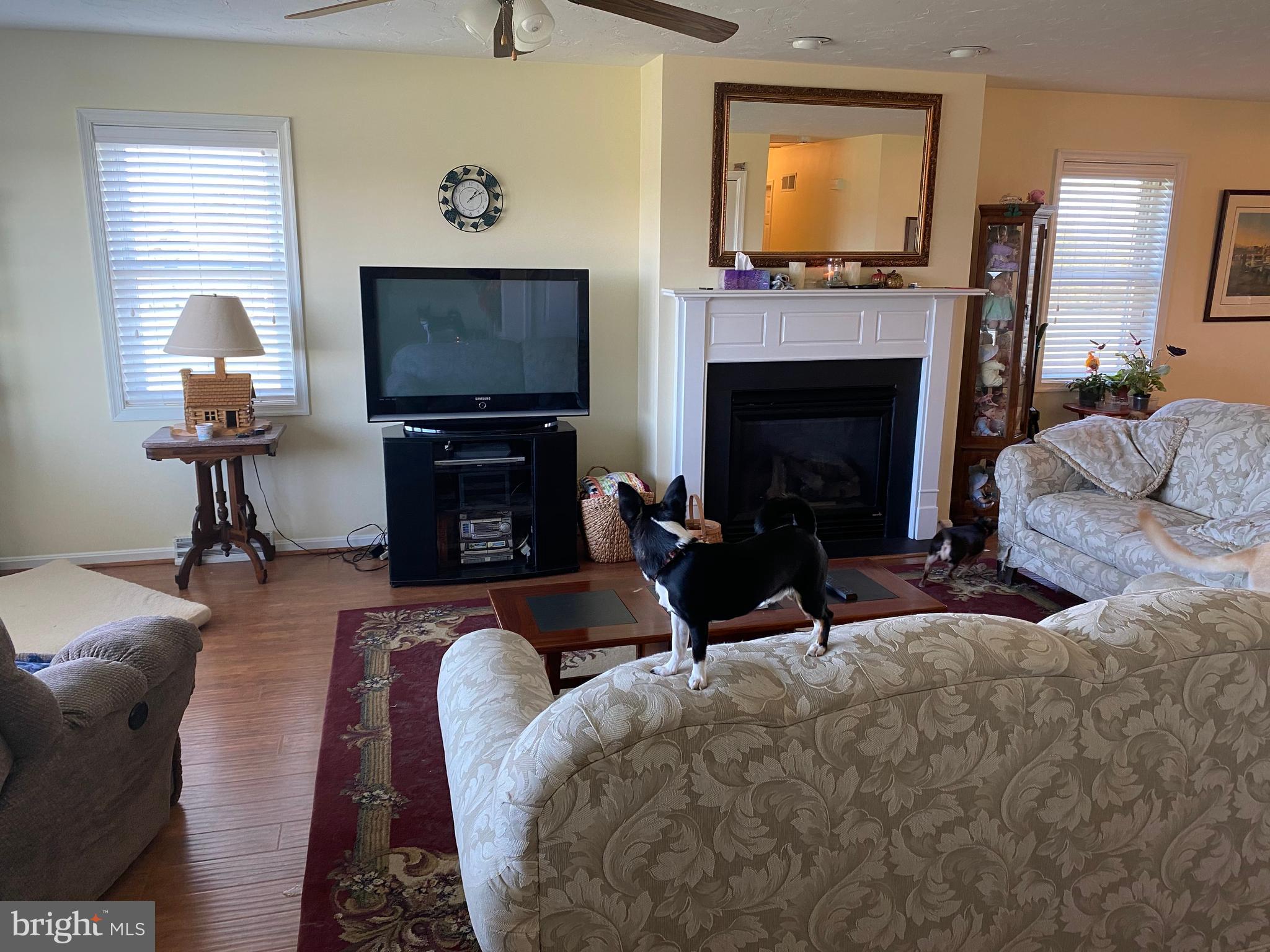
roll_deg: -0.9
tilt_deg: -11.5
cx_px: 635
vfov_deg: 53.1
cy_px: 476
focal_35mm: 26
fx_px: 954
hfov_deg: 67.3
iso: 100
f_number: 1.8
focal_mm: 4.25
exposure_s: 1/60
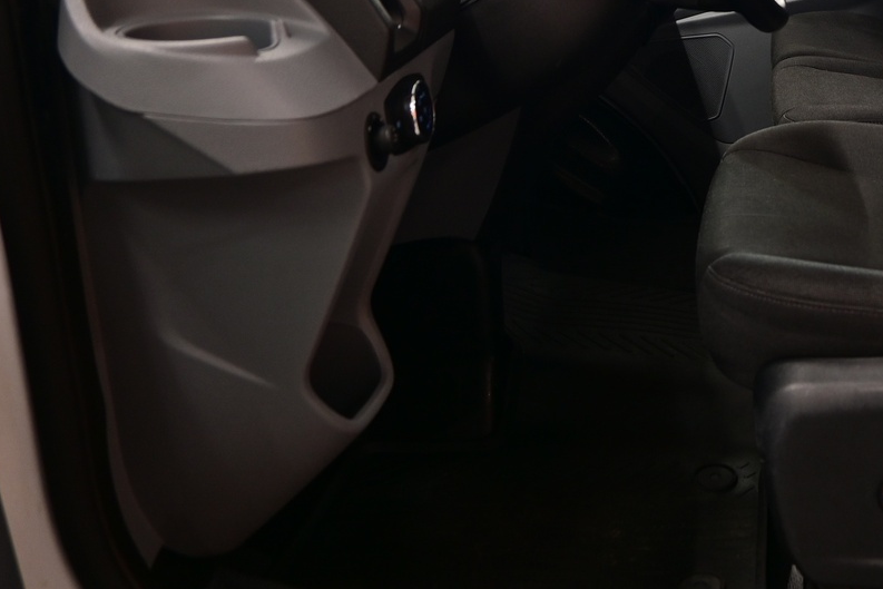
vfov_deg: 26.0
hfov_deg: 36.4
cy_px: -11
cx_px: 875
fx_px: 1202
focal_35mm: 49
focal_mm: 16
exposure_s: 1/25
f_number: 3.5
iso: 200
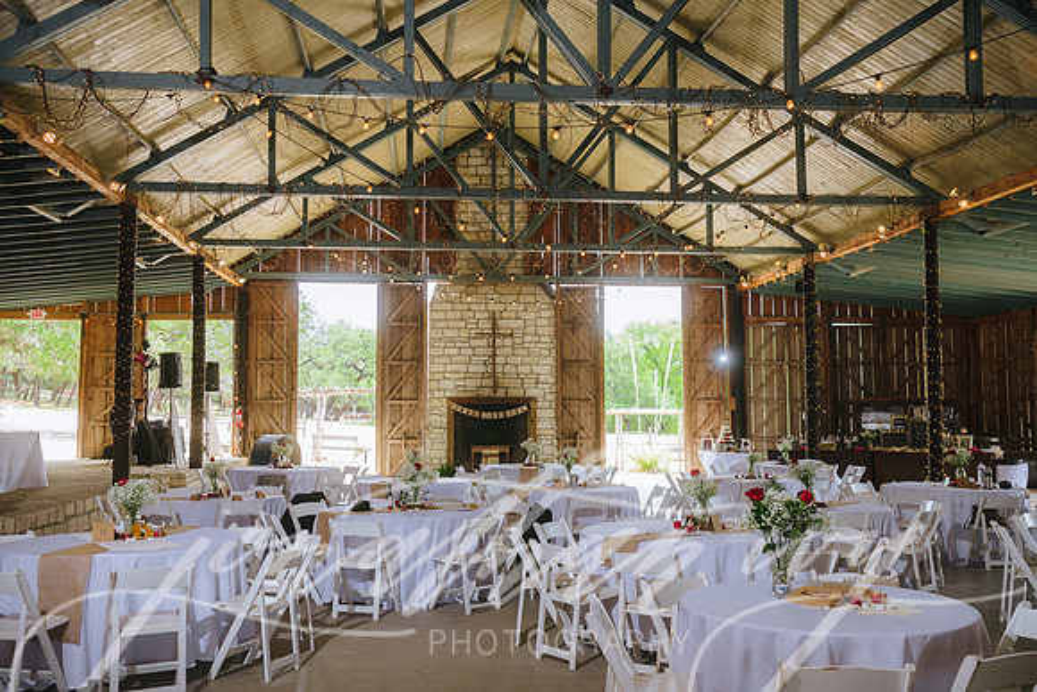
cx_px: 513
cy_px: 343
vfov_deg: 36.6
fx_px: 1048
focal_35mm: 36
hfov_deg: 52.7
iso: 250
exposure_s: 1/125
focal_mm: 36
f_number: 4.5
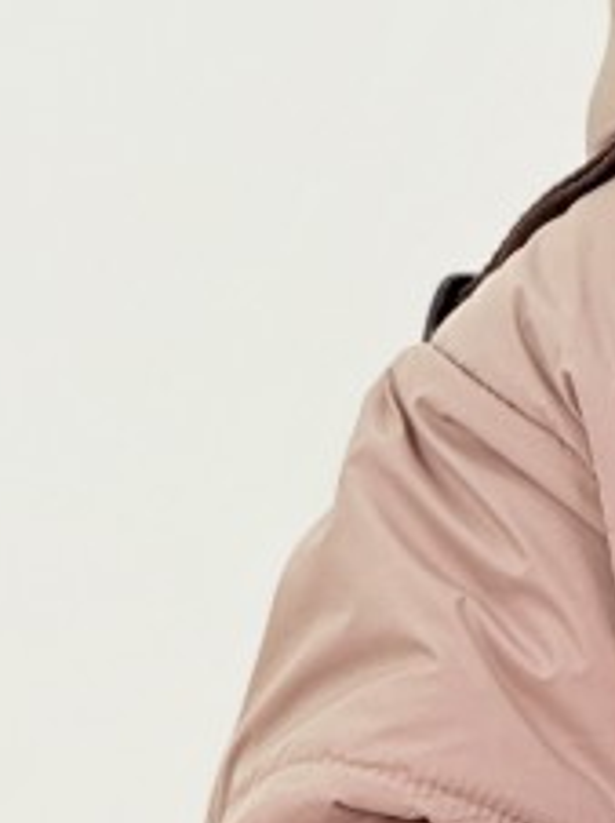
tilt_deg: -3.1
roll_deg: -0.6
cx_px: 1281
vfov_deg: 3.6
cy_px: 572
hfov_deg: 2.7
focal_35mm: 544
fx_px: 12911
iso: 64
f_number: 2.8
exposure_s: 1/146
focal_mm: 15.66
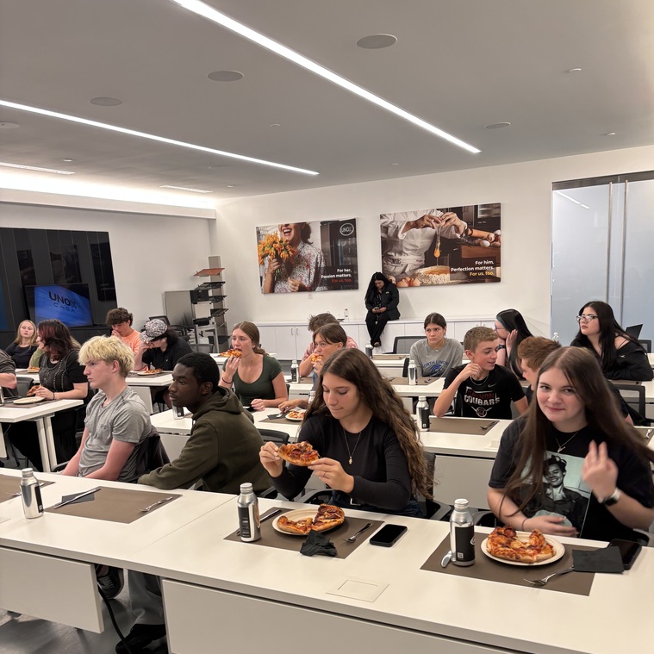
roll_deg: +2.8
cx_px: 330
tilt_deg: -12.3
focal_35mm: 31
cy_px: 414
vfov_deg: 51.9
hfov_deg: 52.5
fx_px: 663
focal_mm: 5.96
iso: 100
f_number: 1.6
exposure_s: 1/60
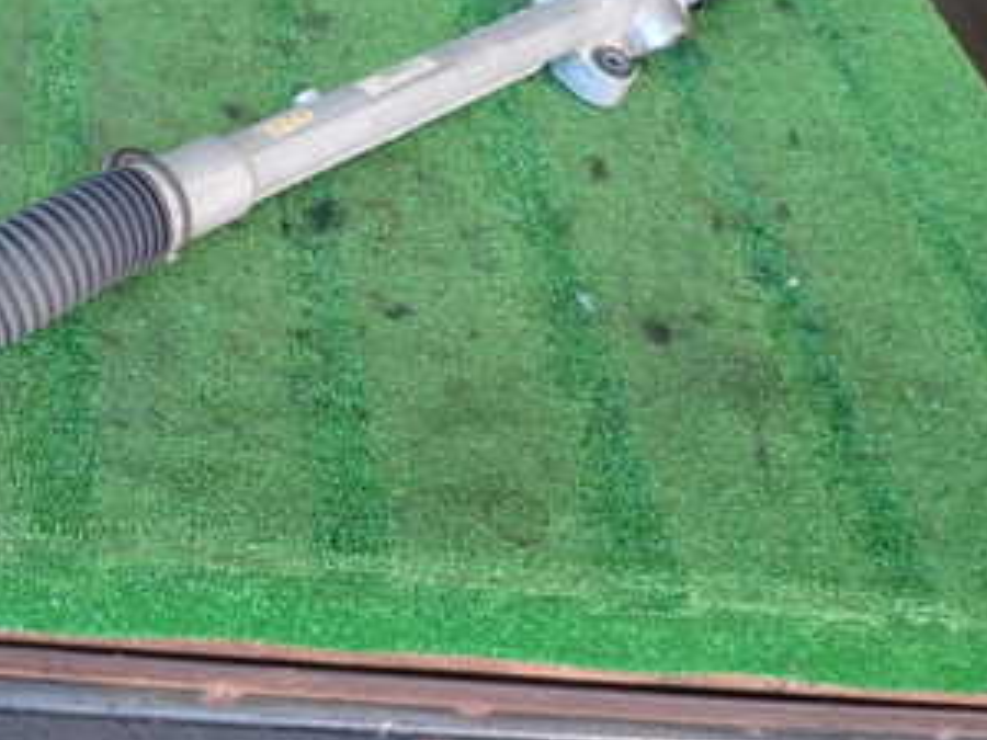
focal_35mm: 50
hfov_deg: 36.3
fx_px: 1426
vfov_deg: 28.7
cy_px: 201
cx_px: 141
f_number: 2
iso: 200
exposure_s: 1/60
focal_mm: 4.5
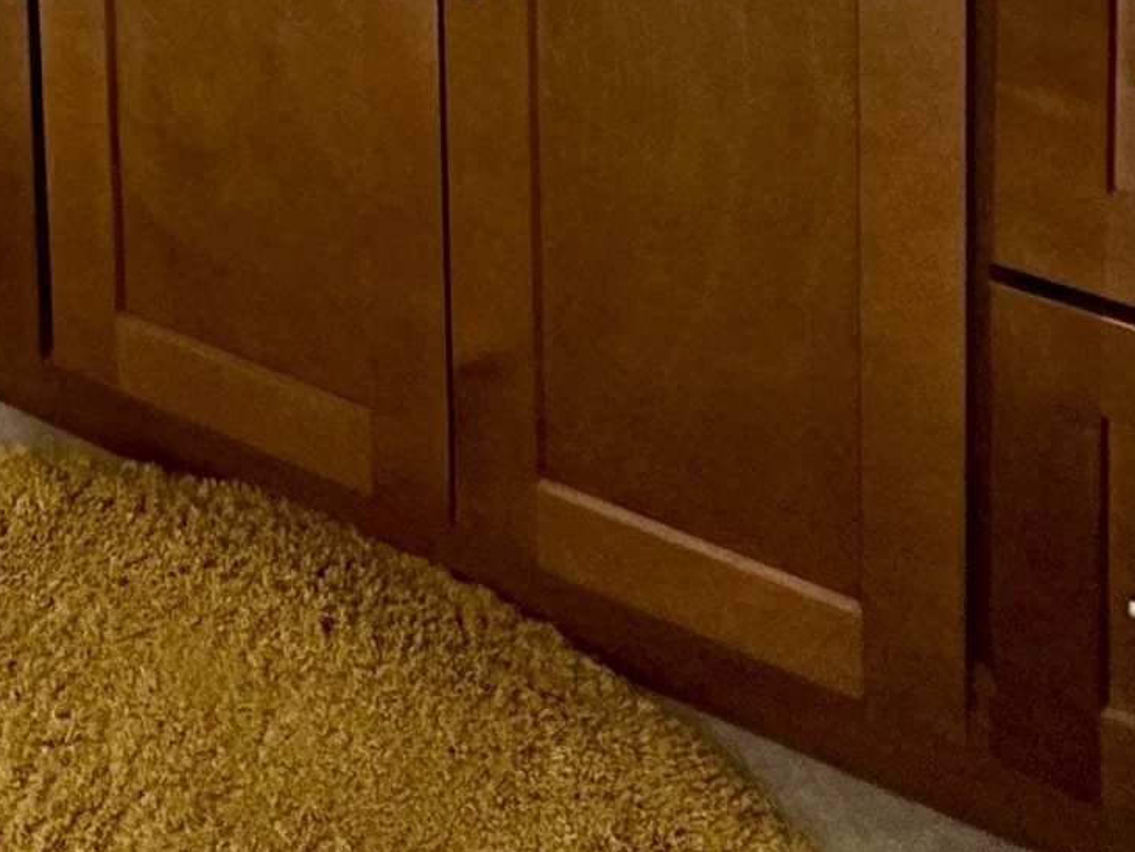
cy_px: -936
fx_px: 1935
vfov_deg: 16.9
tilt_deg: -4.8
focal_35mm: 59
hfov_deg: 31.6
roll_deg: +2.0
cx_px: 179
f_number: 2.2
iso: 160
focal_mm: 2.22
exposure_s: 1/60
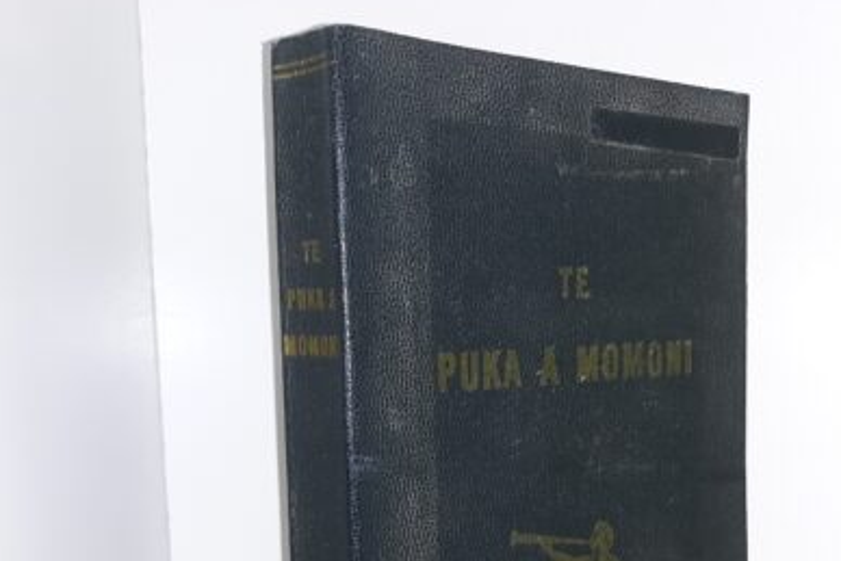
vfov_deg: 29.1
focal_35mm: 45
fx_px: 1052
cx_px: 512
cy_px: 461
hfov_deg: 43.3
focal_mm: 3.7
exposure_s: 1/120
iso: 64
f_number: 1.7
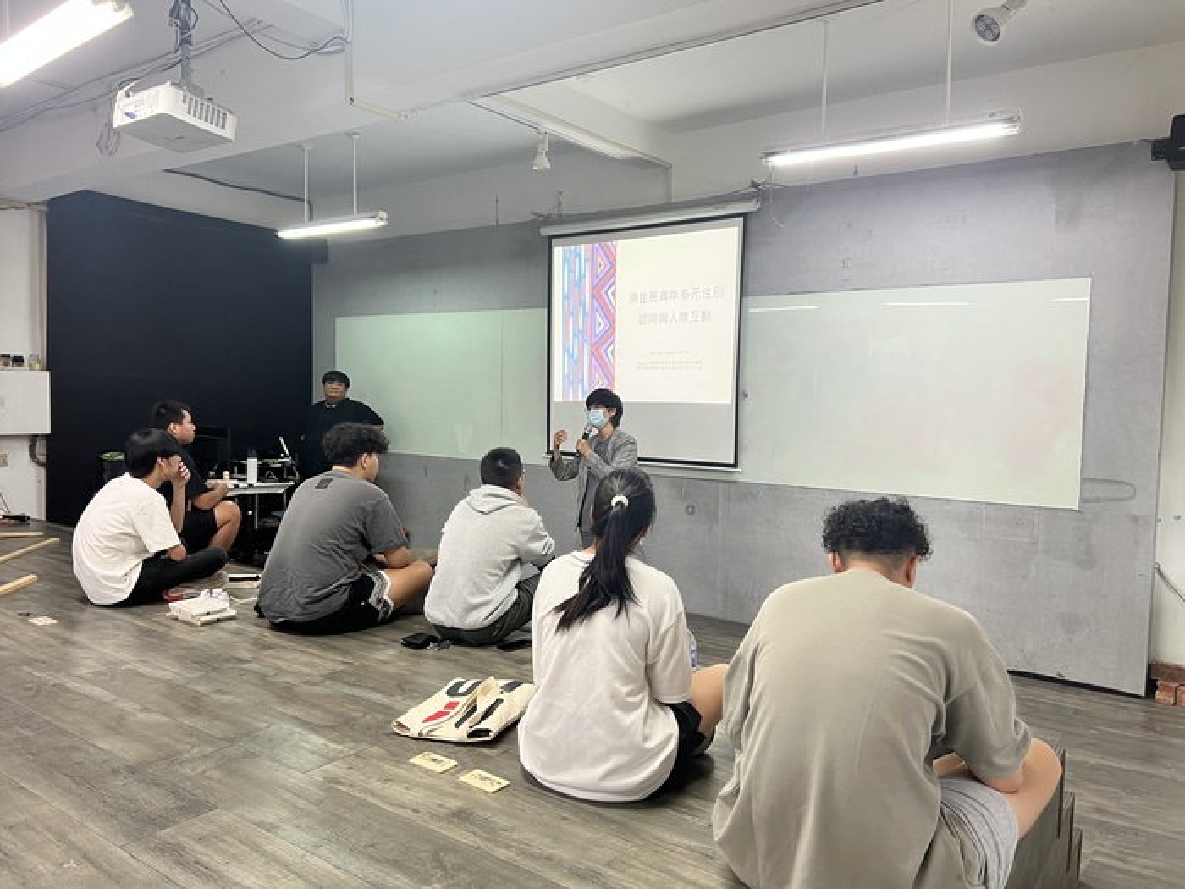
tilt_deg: -2.8
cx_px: 592
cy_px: 444
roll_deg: -0.9
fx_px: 890
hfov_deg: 67.3
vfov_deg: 53.1
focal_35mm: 26
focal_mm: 5.7
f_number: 1.5
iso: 80
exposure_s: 1/60
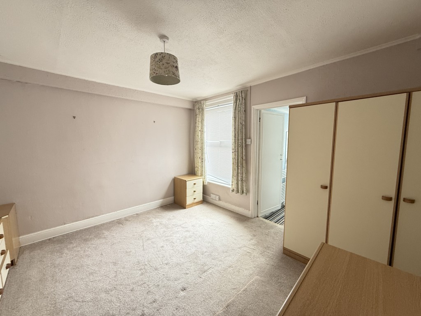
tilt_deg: -5.5
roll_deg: +0.1
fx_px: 170
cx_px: 210
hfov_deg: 102.1
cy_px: 158
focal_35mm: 14
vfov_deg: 85.7
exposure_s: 1/60
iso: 400
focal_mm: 2.22
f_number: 2.2
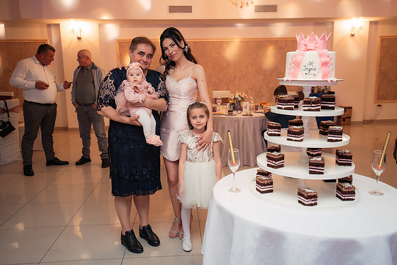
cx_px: 198
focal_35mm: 32
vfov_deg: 41.0
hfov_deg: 58.6
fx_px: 354
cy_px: 129
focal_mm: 30
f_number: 2.8
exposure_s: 1/200
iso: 1600
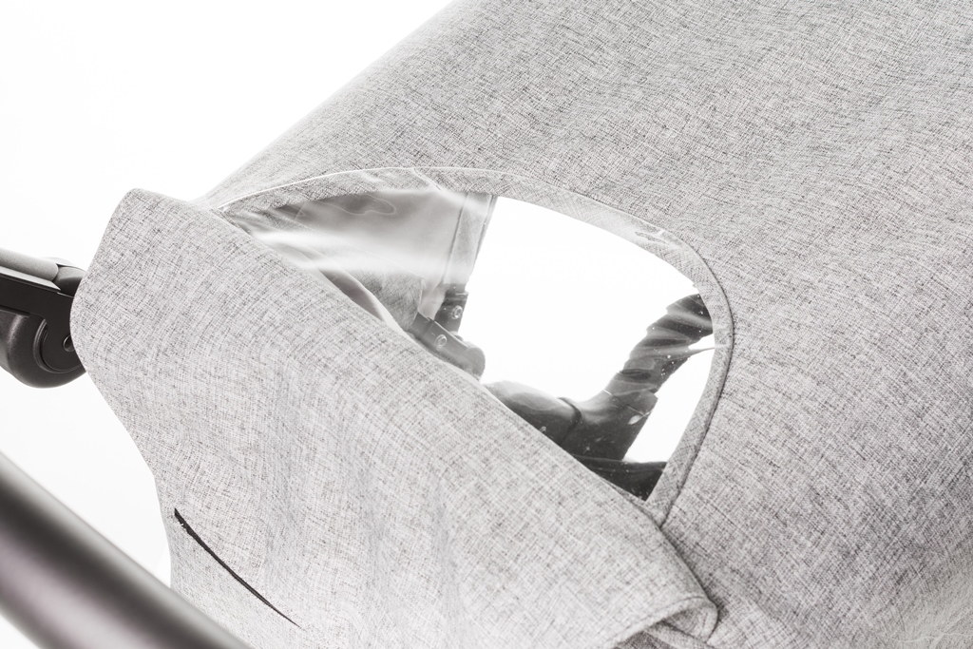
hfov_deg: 37.8
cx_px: 486
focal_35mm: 52
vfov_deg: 25.8
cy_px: 324
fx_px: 1419
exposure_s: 1/40
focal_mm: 35
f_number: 11
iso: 100
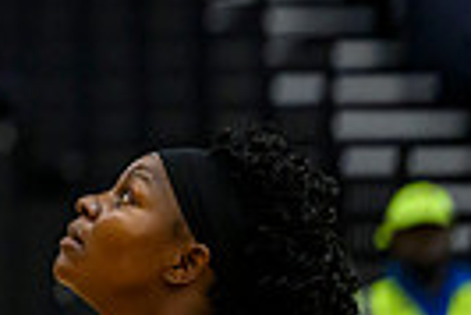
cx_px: -528
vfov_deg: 1.9
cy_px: -94
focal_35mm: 721
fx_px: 9443
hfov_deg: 2.8
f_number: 3.2
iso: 4000
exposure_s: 1/1000
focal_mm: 165
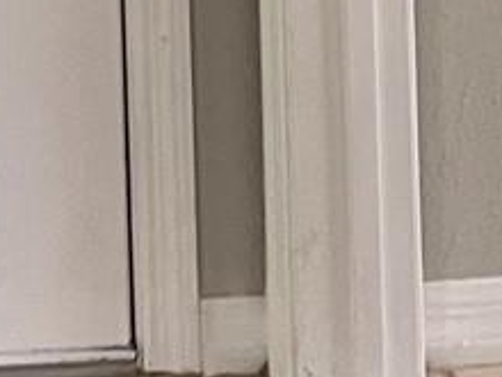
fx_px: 2639
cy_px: -663
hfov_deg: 10.6
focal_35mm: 182
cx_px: -176
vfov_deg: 7.4
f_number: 1.6
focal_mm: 5.1
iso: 125
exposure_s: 1/60
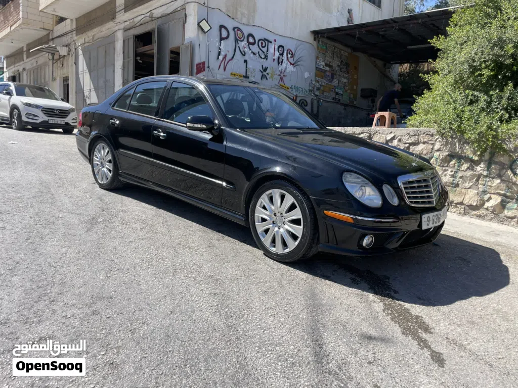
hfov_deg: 67.3
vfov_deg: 53.1
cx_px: 259
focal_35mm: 26
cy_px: 194
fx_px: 389
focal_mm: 4.2
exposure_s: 1/2681
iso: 32
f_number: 1.6
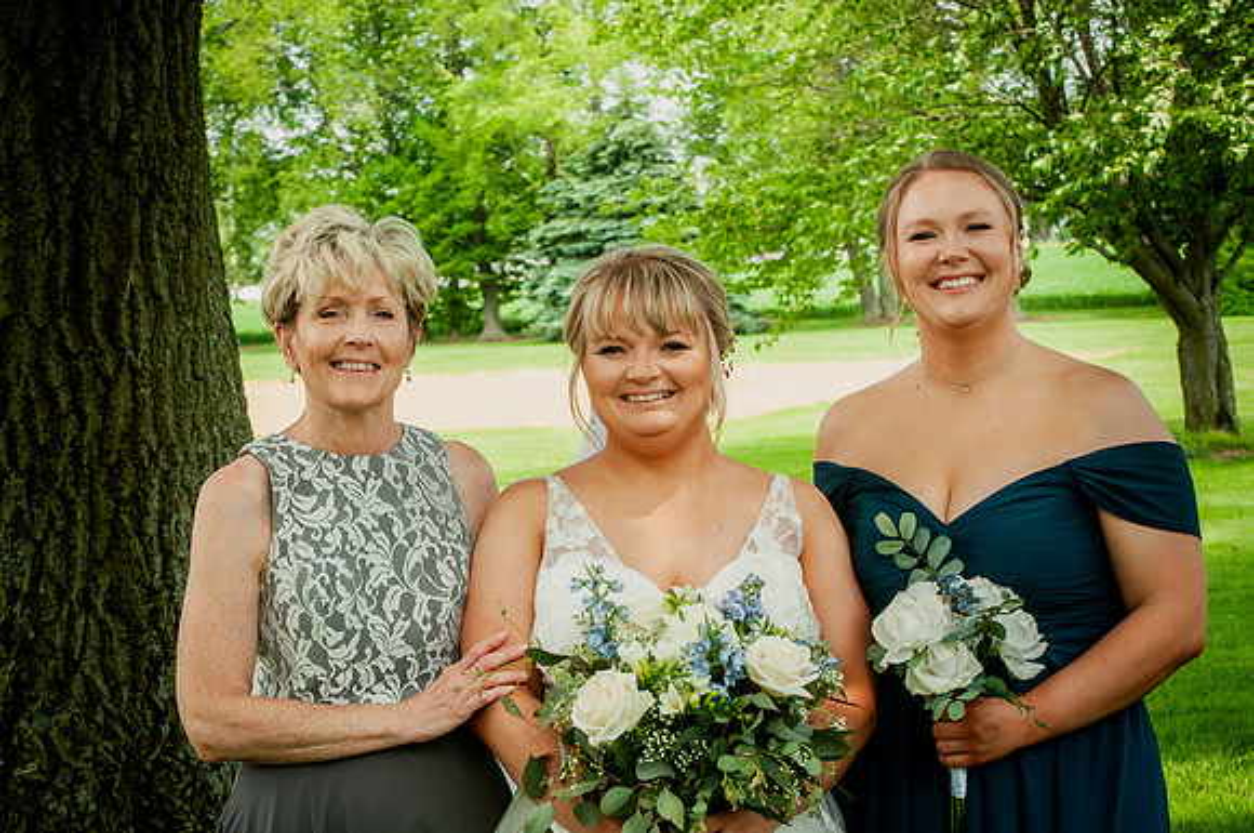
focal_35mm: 82
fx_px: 2870
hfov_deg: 24.6
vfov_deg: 16.5
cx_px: 627
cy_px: 416
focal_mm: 55
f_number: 8
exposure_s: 1/250
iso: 200
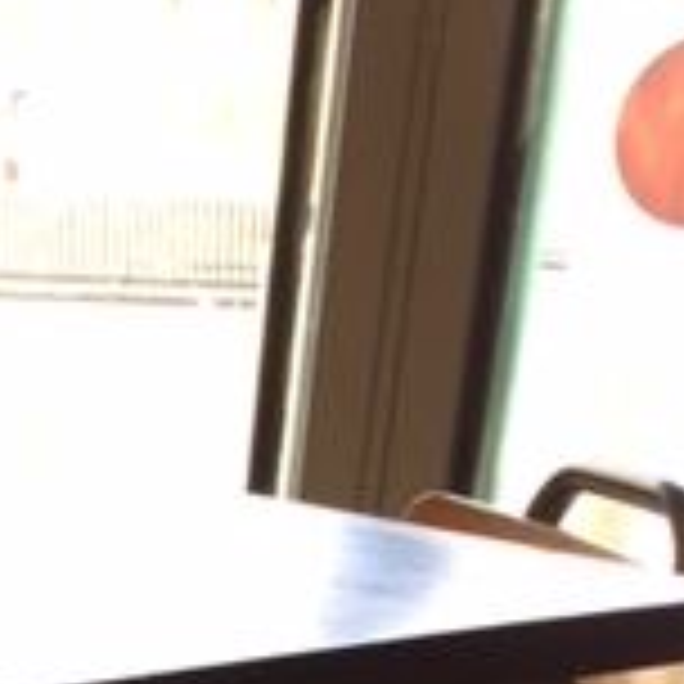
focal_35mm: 108
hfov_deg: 15.0
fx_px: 2414
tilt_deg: -27.8
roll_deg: +0.6
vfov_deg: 13.8
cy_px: 1346
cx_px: -342
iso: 50
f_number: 2.2
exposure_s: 1/33
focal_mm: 4.15
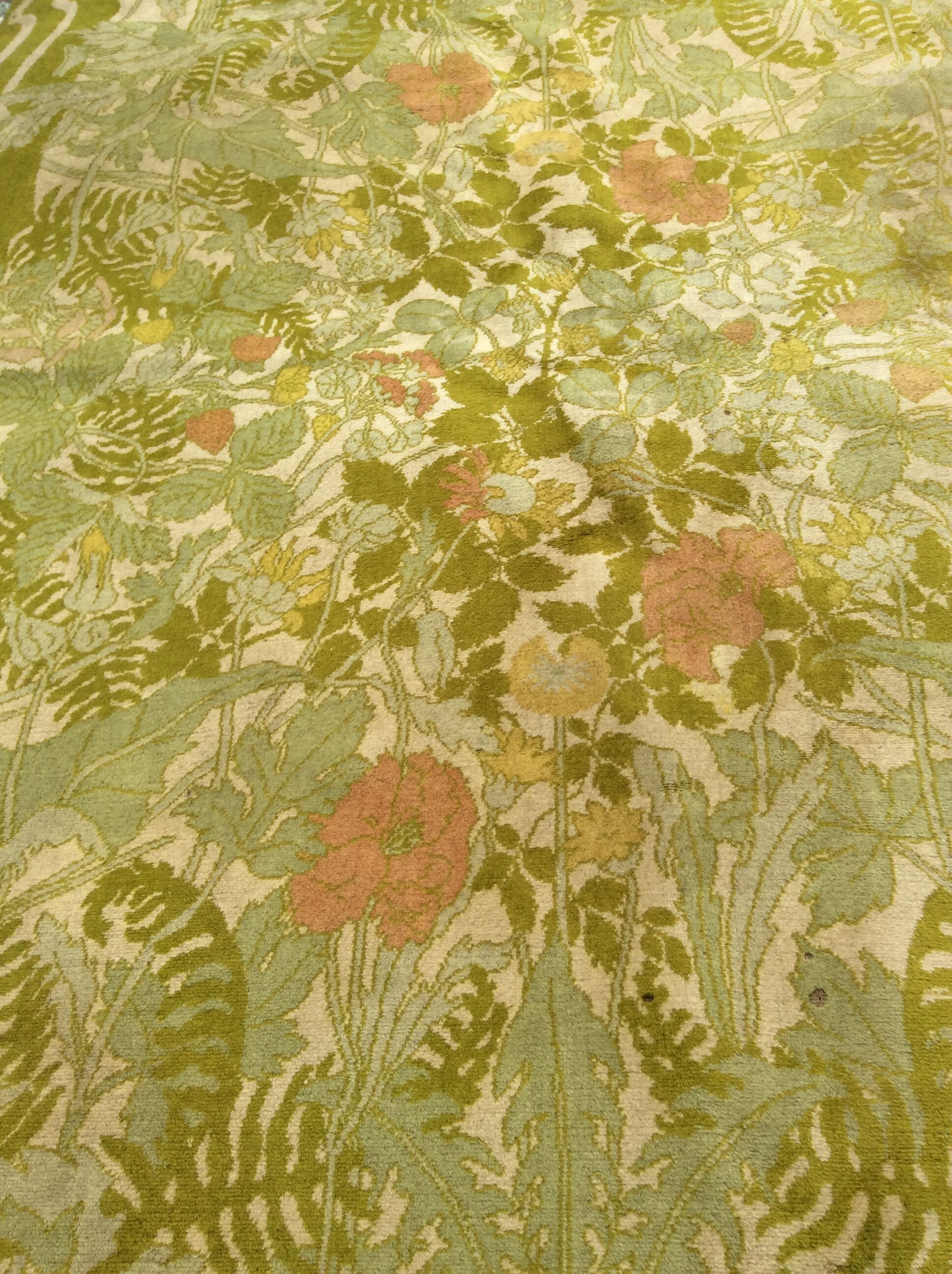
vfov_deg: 56.9
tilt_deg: -54.4
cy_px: 637
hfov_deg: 44.1
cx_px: 476
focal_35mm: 32
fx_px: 1177
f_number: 2.4
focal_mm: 3.3
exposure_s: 1/392
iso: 32
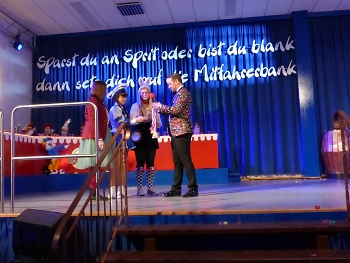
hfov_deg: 55.3
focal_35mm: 33
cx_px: 175
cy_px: 132
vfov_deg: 43.0
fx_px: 334
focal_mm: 5.9
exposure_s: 1/160
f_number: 4
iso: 1600
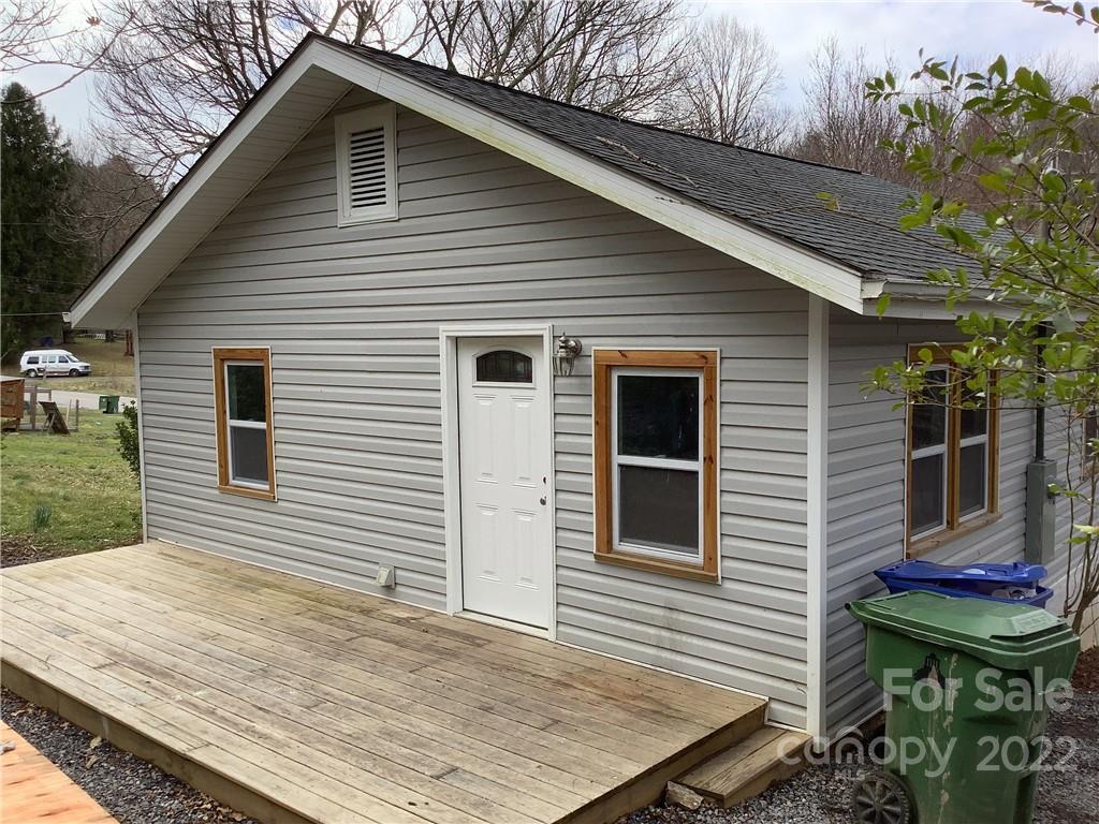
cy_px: 412
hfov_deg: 58.4
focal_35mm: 31
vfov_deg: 45.4
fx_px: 984
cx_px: 550
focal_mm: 3.3
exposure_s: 1/342
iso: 25
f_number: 2.4
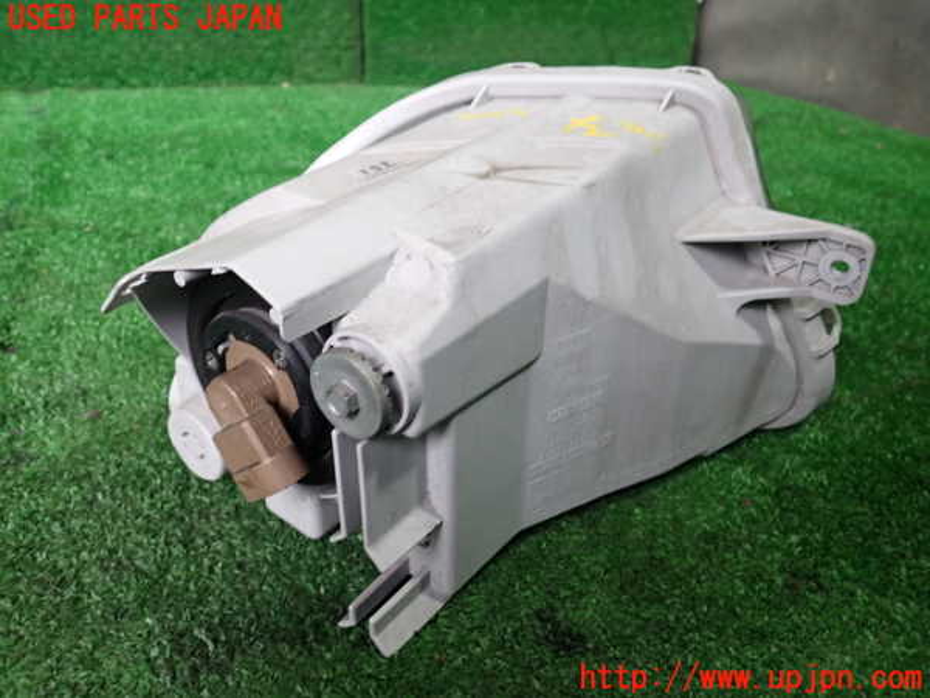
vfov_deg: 46.8
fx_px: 806
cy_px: 349
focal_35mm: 30
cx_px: 465
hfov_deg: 60.0
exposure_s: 1/30
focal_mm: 5.4
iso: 250
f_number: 2.3
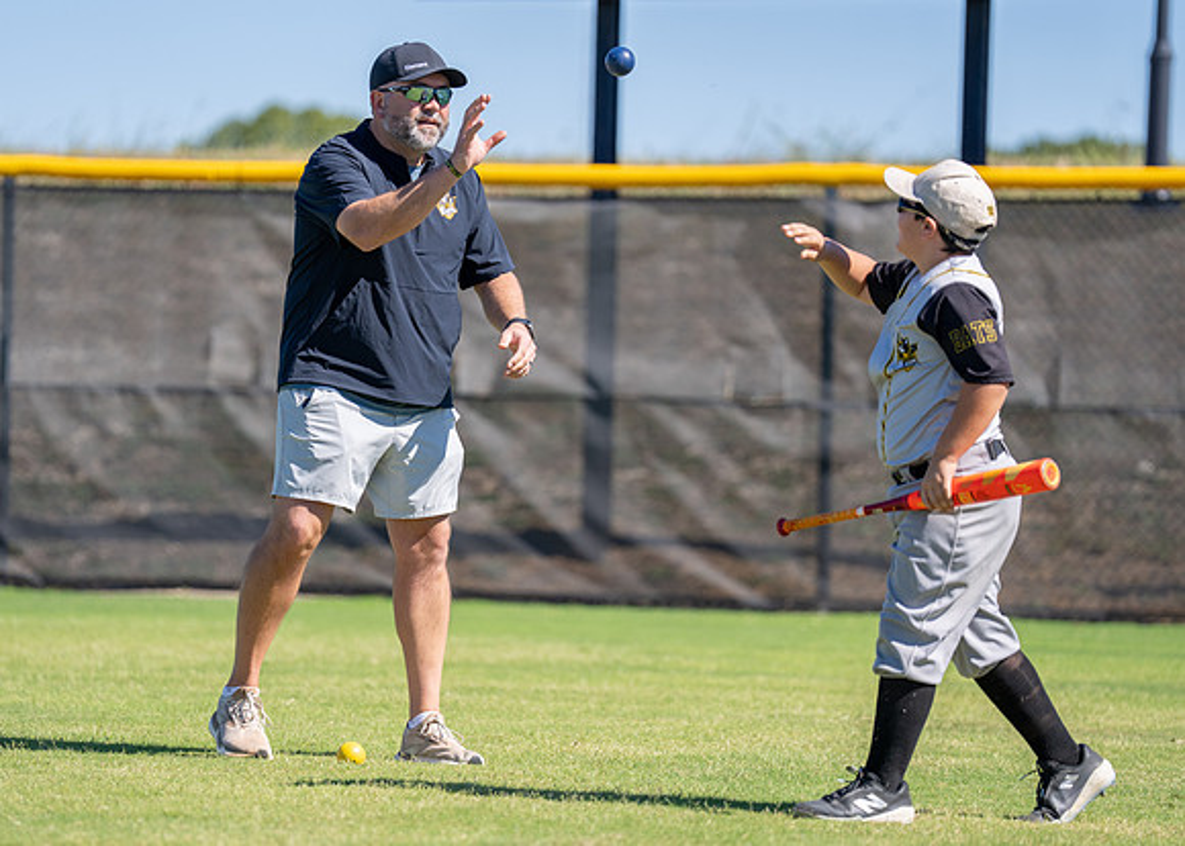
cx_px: 495
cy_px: 405
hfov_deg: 11.0
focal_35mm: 182
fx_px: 6128
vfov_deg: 7.9
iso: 100
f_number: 2.8
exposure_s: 1/2000
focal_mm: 160
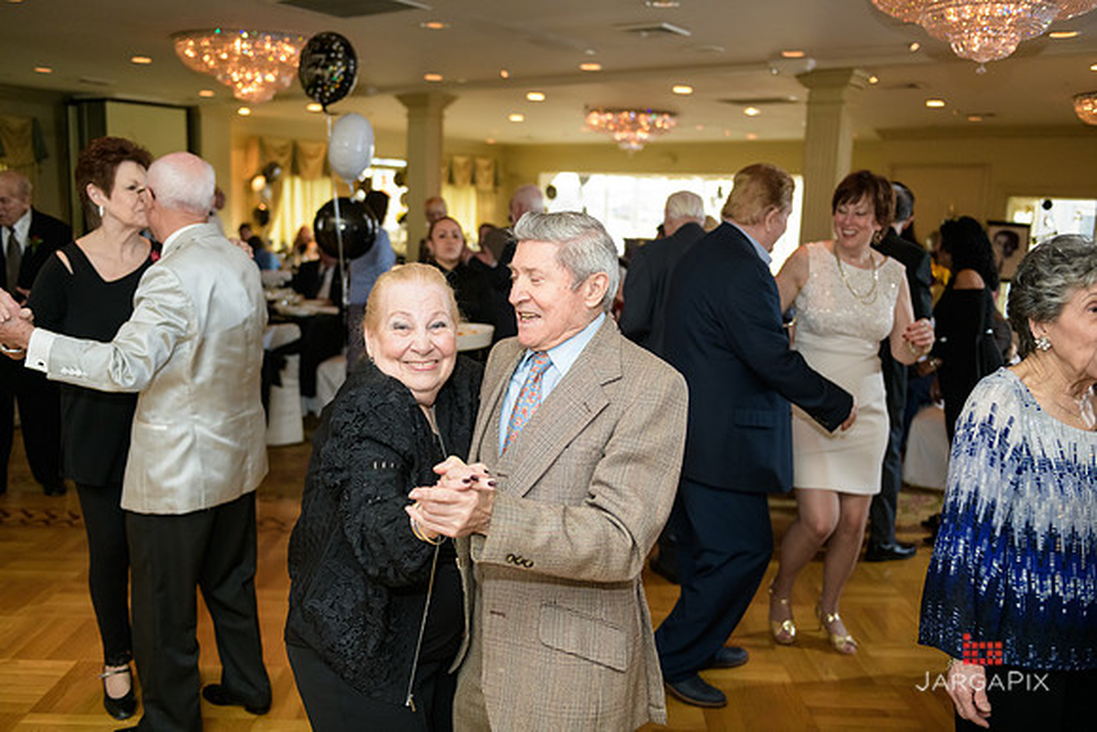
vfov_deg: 41.1
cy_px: 366
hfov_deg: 58.7
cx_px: 548
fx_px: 975
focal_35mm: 32
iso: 1600
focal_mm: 32
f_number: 2.8
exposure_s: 1/125
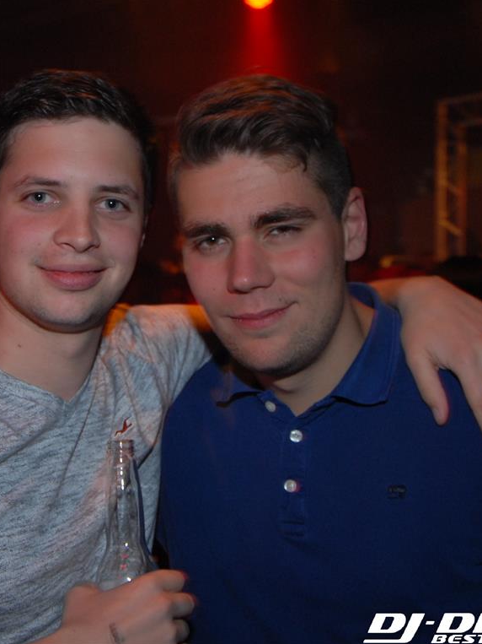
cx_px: 166
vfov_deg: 36.8
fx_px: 966
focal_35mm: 52
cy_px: 322
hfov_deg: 27.9
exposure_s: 1/6
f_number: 5.6
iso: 400
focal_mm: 24
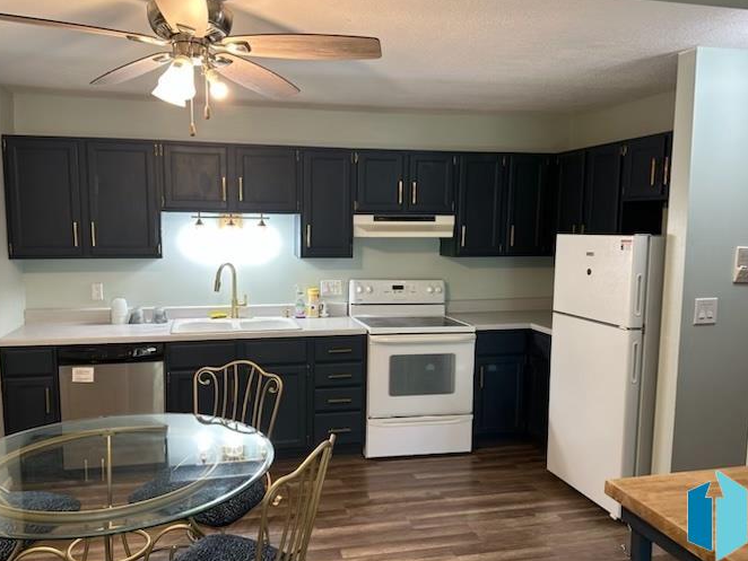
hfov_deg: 61.6
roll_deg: -0.9
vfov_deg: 48.2
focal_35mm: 29
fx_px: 627
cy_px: 296
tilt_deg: -8.5
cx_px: 351
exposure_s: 1/60
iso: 160
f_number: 1.78
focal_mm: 6.86
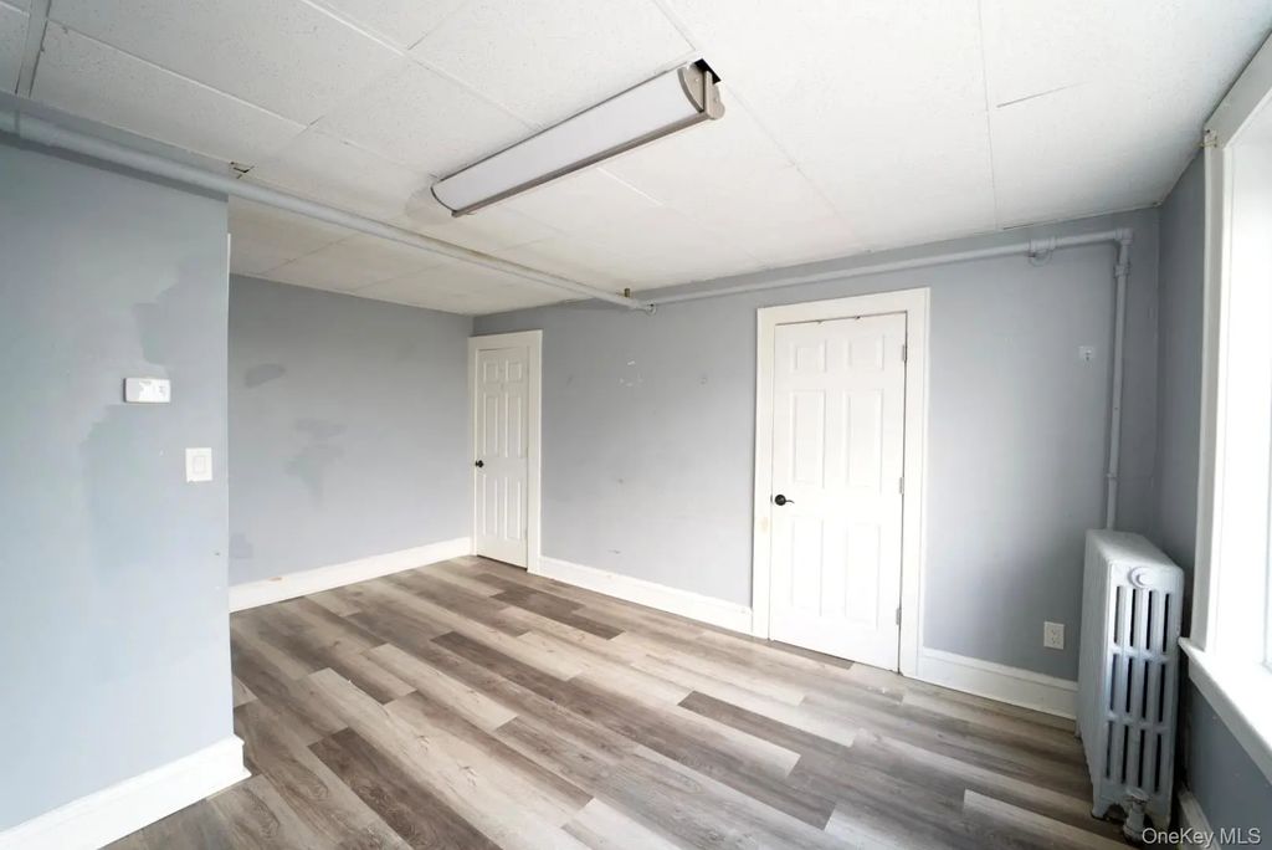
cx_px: 636
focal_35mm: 14
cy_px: 425
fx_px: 495
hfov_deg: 104.2
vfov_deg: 81.3
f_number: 4.5
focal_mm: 14
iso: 1250
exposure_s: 1/160
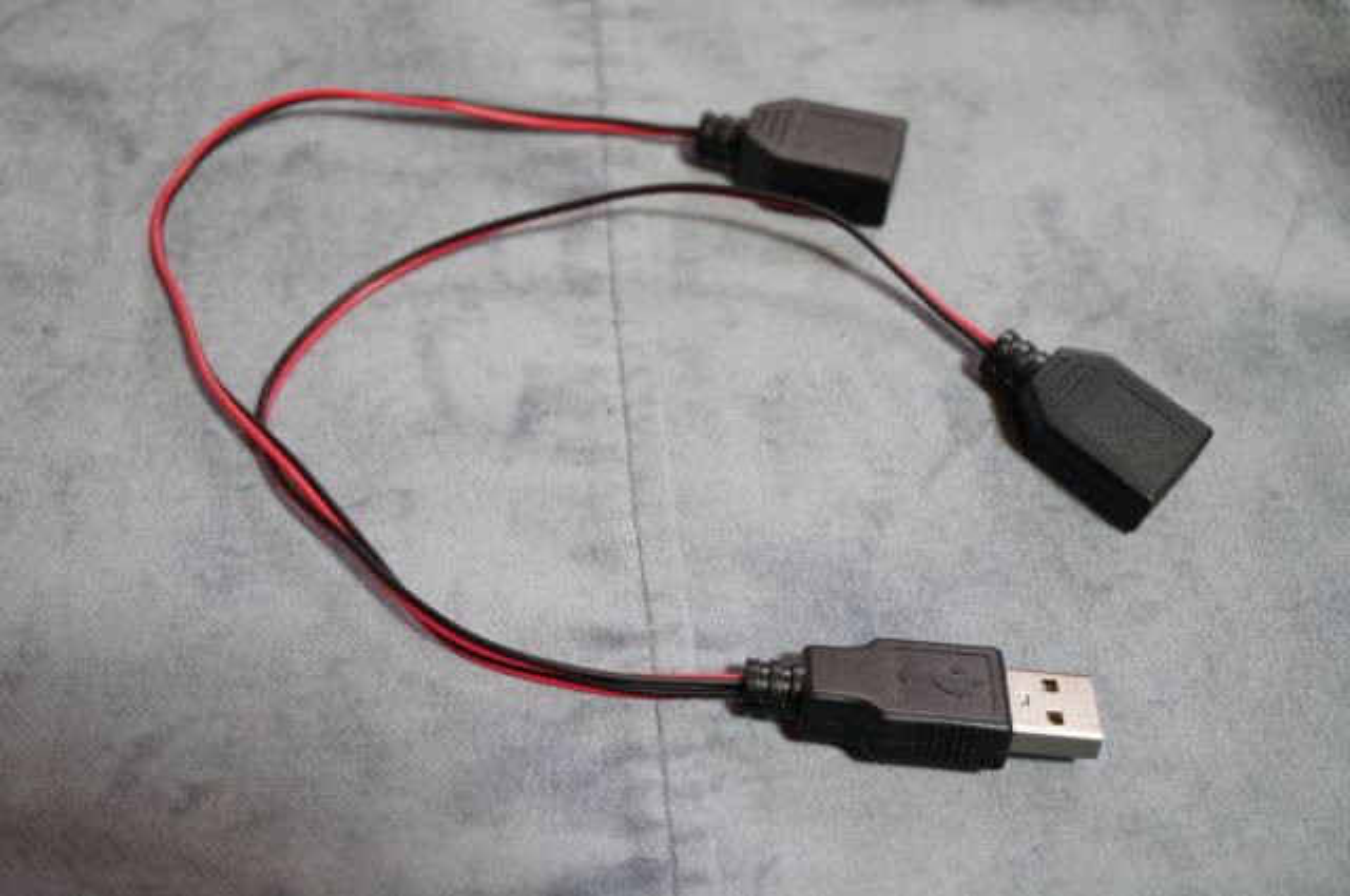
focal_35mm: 45
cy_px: 448
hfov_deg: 43.7
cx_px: 675
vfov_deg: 29.8
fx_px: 1685
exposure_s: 1/60
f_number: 4
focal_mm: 30
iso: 2000
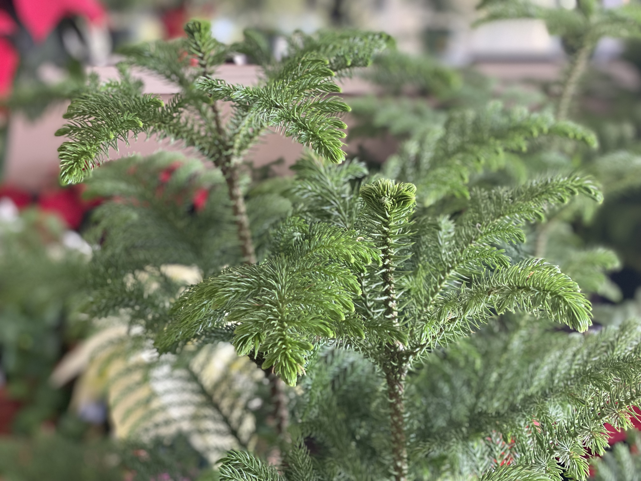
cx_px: 320
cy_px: 240
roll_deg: -0.2
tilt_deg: -12.6
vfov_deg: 28.0
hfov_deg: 36.8
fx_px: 963
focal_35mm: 52
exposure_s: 1/120
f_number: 2
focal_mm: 6
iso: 200
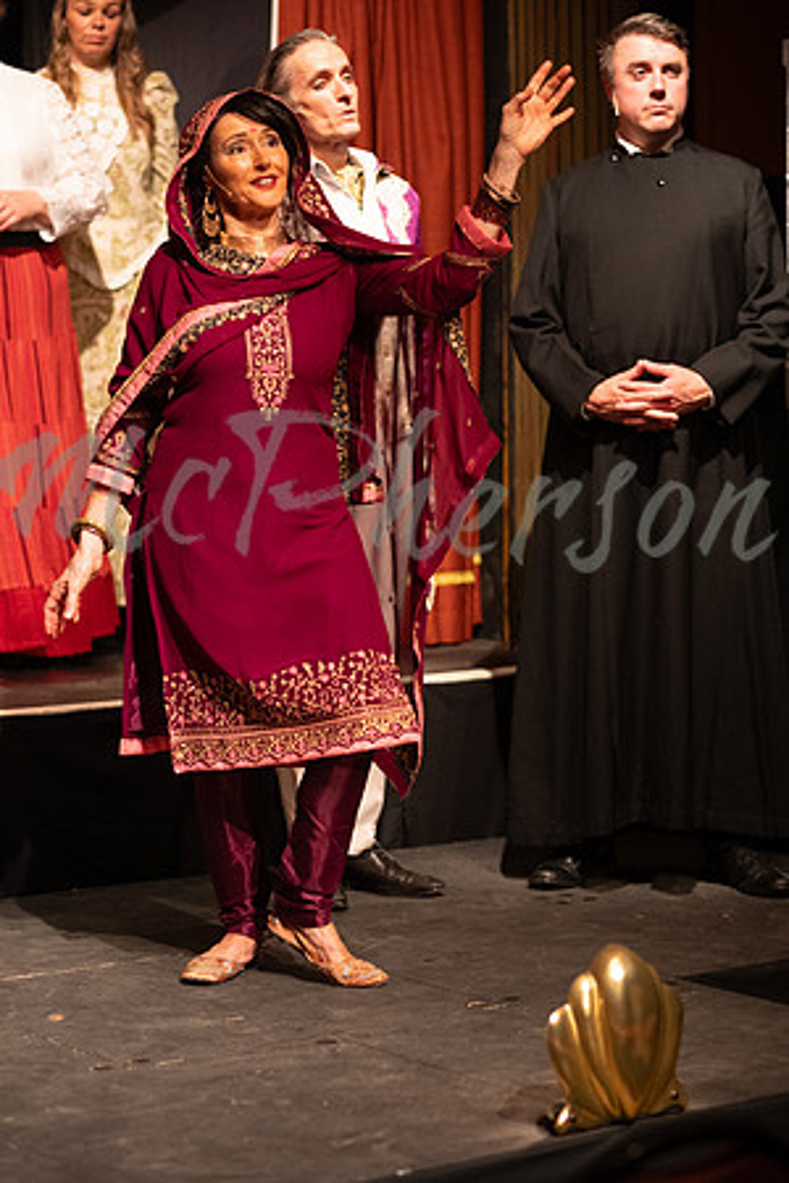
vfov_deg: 24.2
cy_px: 592
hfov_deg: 16.3
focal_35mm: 84
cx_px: 394
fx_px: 2761
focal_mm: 56
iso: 1000
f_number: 1.8
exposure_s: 1/500
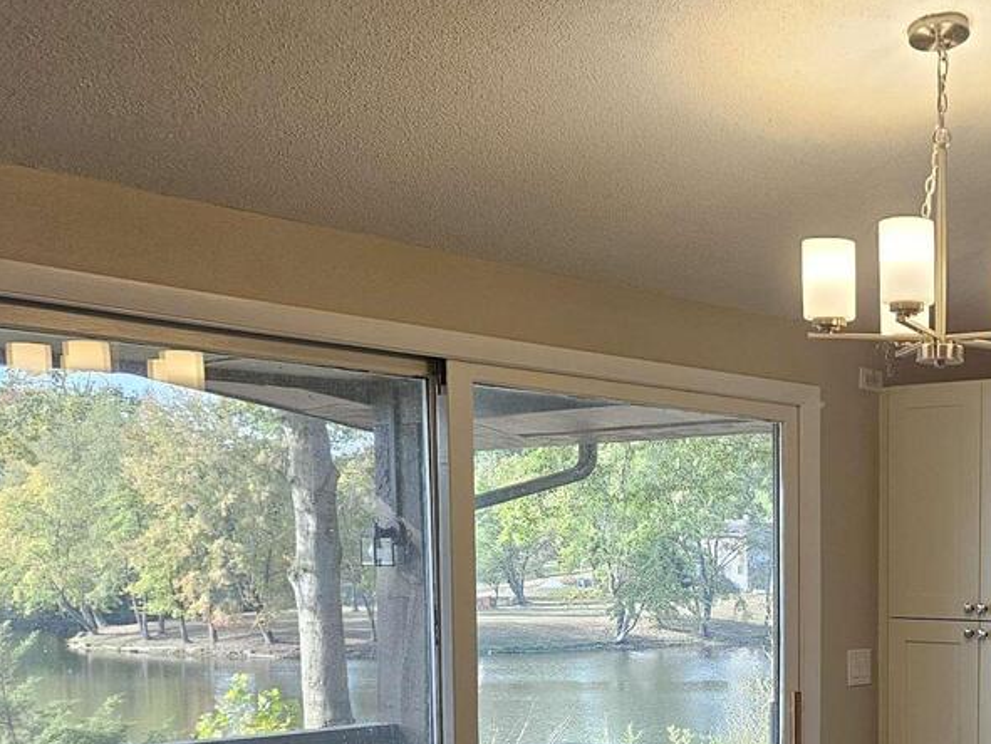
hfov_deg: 31.8
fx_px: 1604
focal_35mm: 56
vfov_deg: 25.1
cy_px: 710
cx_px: 979
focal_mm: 5.4
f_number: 1.8
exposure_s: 1/120
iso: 100
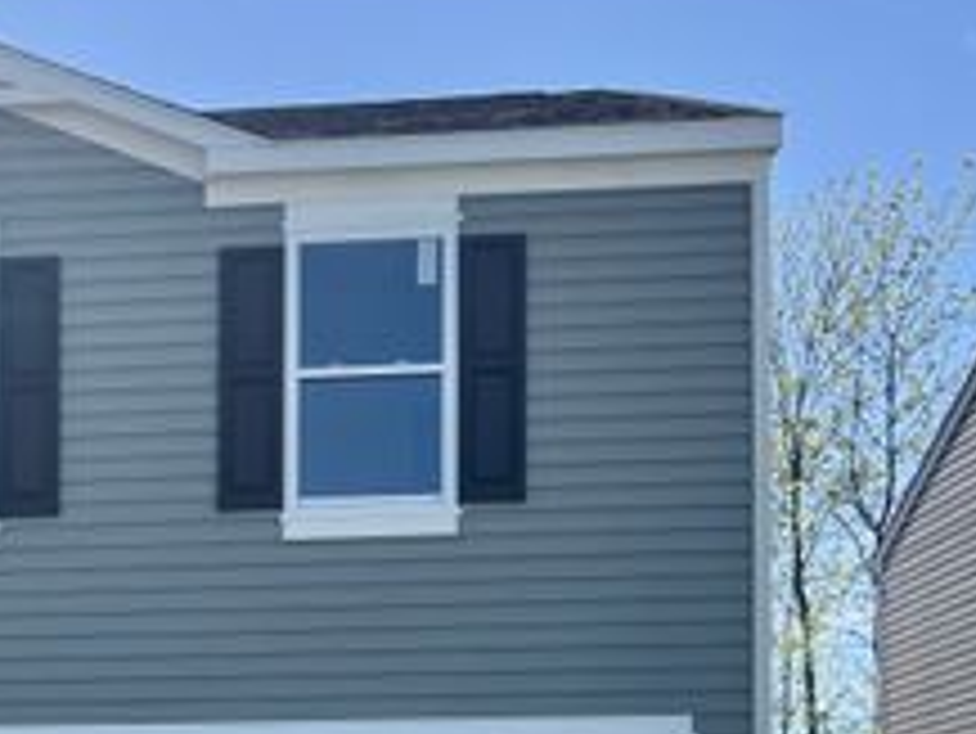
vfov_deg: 23.9
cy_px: 633
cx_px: -112
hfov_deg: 28.9
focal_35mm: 60
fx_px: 1693
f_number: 1.5
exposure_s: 1/3571
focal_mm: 5.7
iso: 50
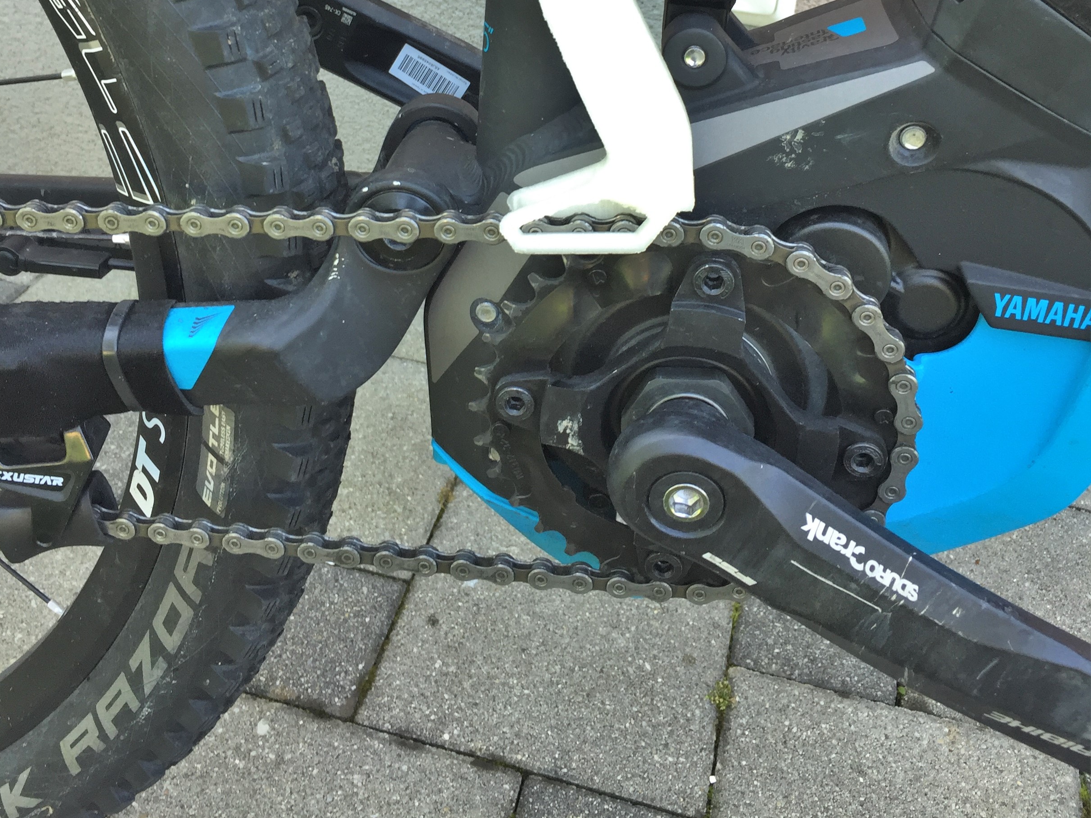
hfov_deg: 47.9
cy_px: 103
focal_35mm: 39
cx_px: 543
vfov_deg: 35.0
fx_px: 1229
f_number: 2.2
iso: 50
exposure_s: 1/100
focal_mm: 4.15
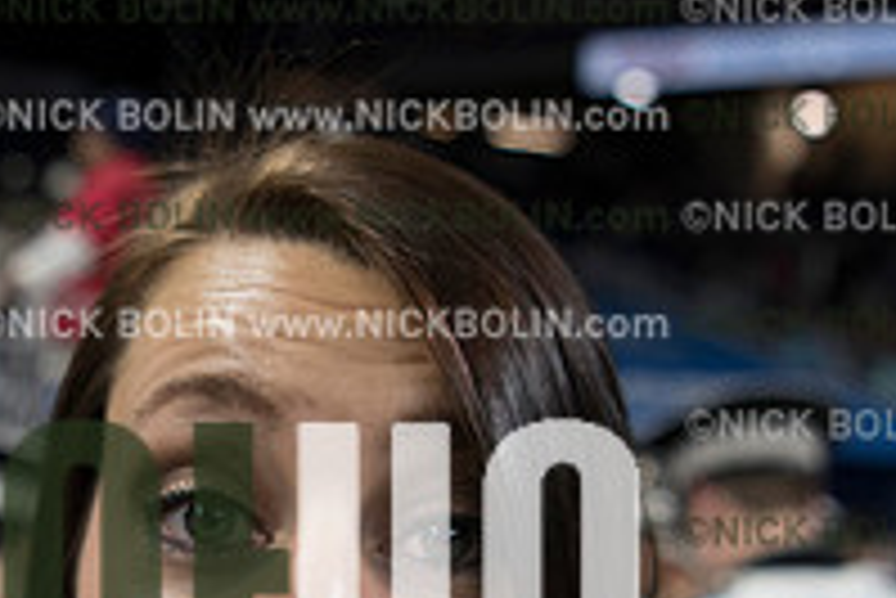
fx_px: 1743
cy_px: 636
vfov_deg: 18.8
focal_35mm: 70
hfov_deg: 28.7
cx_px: 320
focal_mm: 24
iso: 1250
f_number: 2.8
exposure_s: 1/1250
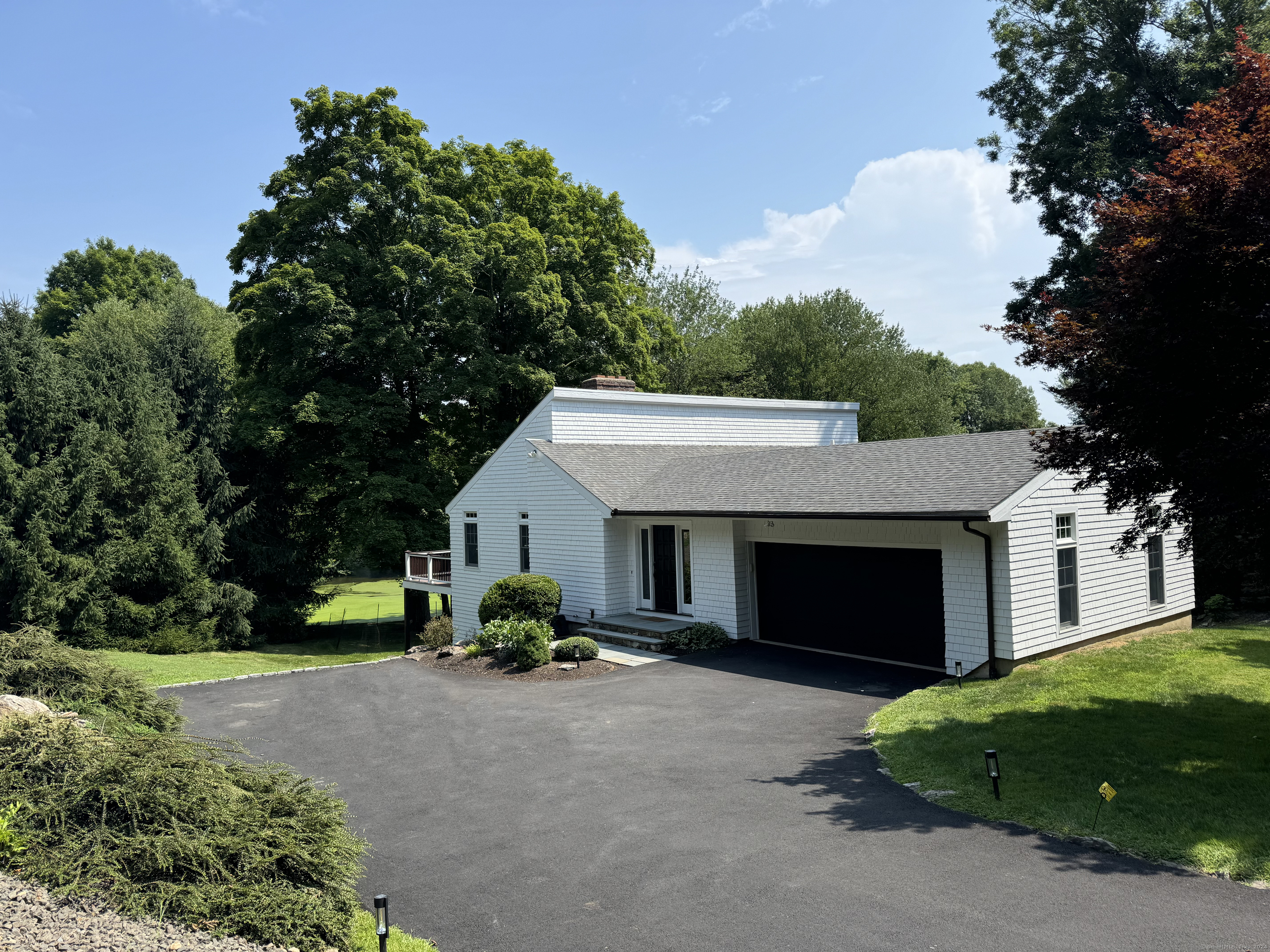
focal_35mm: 24
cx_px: 635
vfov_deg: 56.8
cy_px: 476
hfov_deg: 71.6
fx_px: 881
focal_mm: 6.76
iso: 80
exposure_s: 1/3597
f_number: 1.78
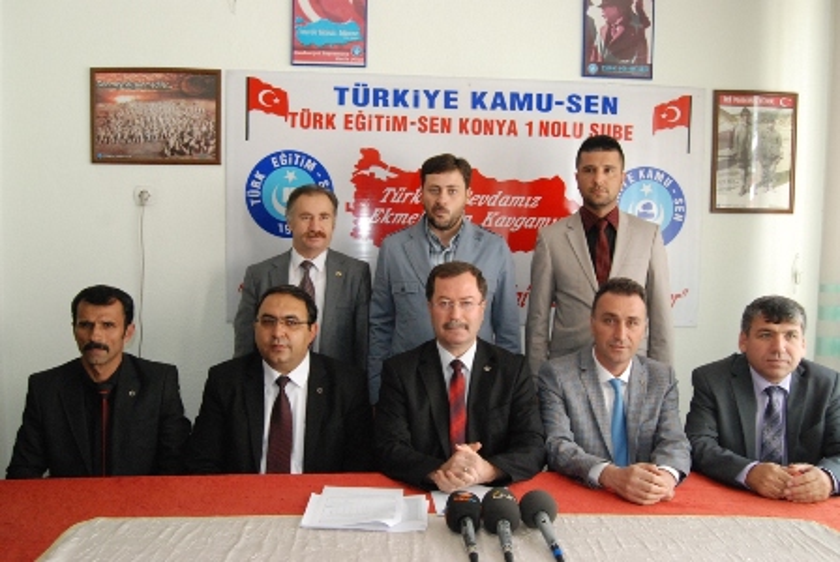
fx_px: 701
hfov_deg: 61.9
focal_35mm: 30
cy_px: 281
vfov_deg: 43.7
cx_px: 420
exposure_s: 1/80
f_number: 5.6
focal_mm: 20
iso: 1600
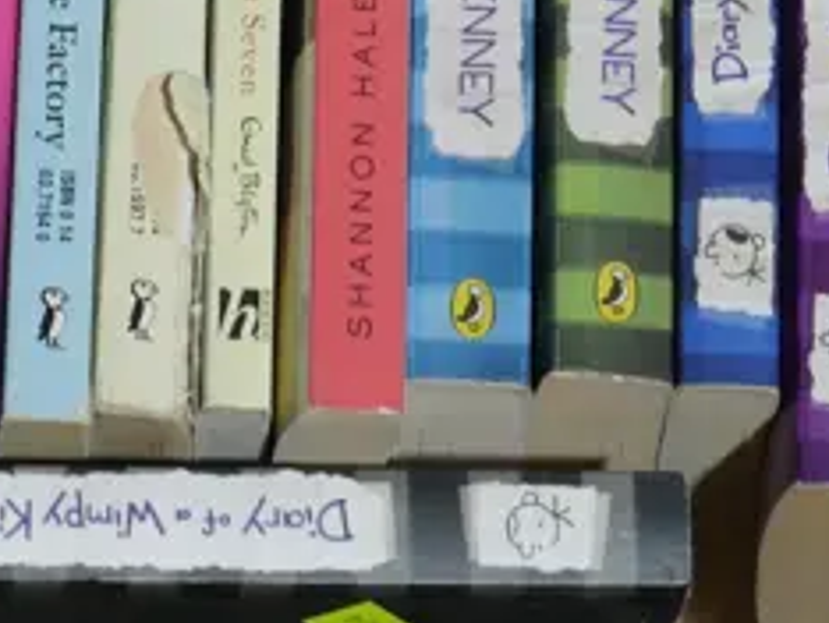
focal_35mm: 271
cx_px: 117
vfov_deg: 5.5
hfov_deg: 7.3
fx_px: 6497
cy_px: -235
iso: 500
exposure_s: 1/80
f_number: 5.4
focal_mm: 31
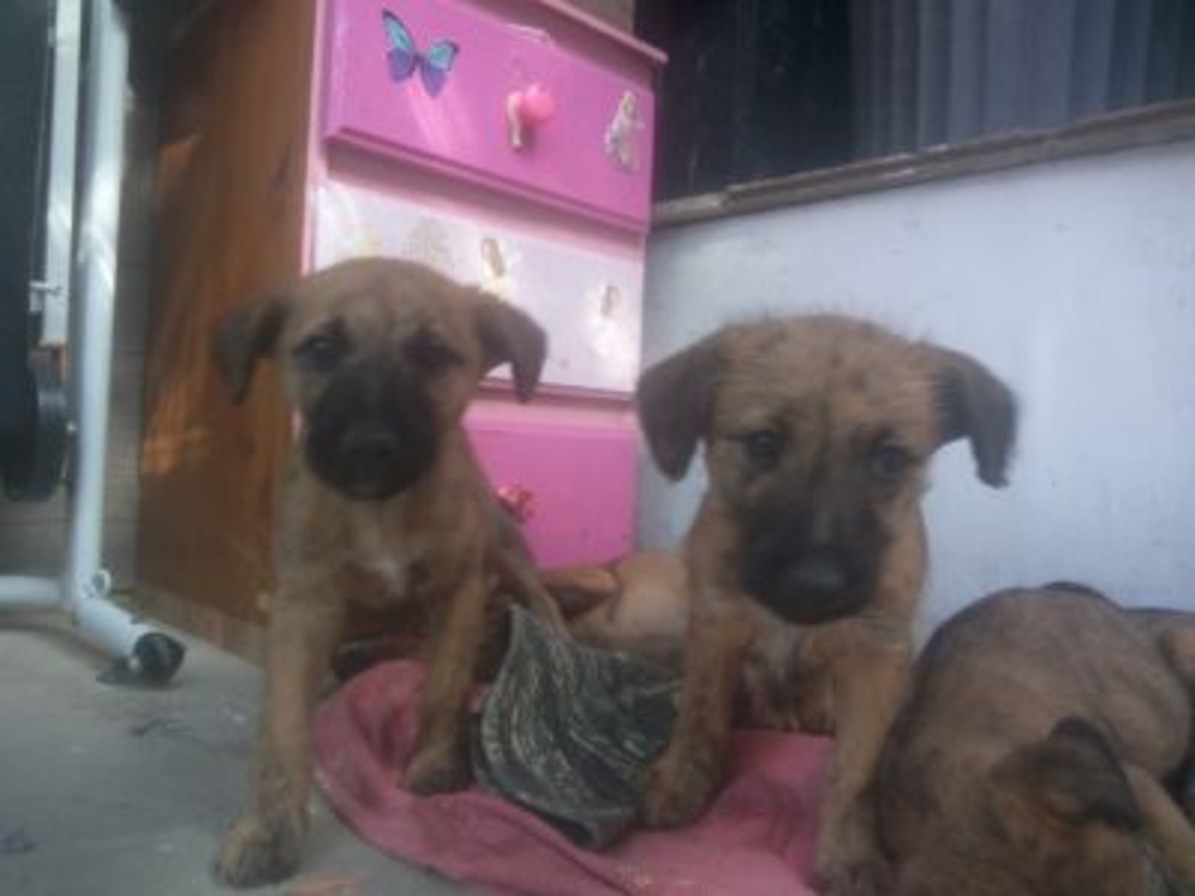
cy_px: 448
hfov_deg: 69.4
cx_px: 598
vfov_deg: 54.9
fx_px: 863
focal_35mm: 25
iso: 119
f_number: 2
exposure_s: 1/50
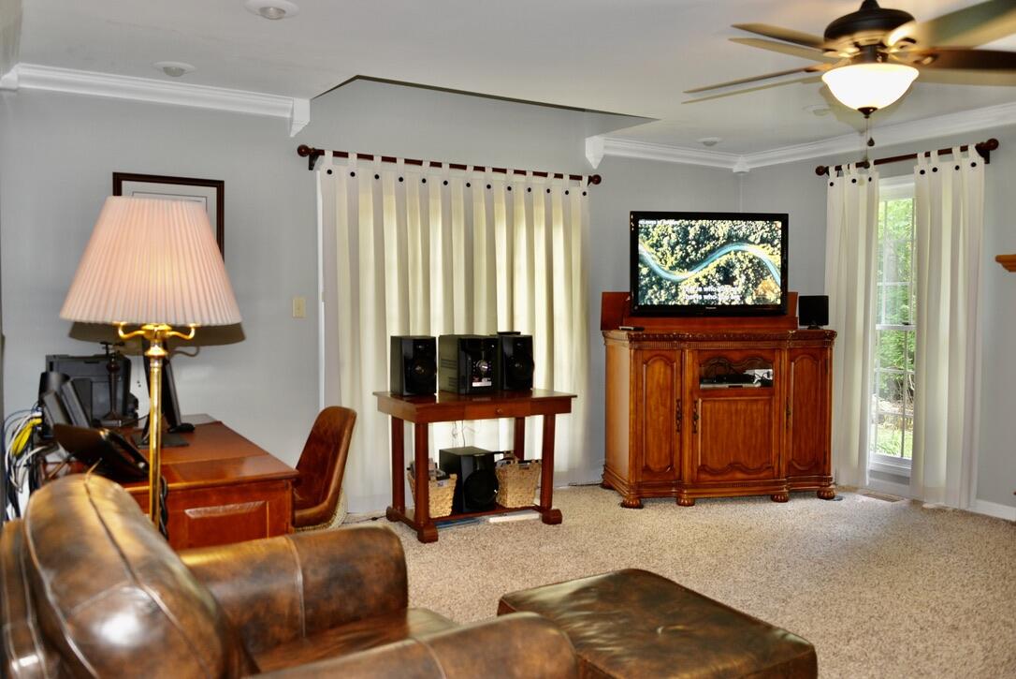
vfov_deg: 46.4
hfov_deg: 65.5
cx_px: 508
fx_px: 790
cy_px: 340
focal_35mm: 28
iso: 640
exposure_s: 1/60
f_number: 4.5
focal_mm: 28
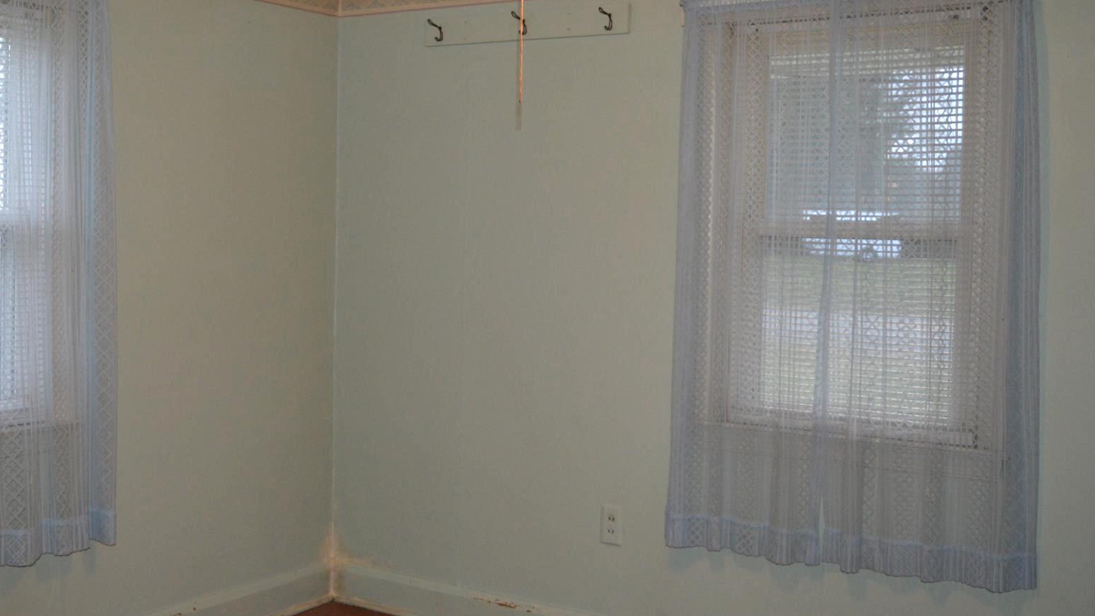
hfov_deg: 46.2
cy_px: 268
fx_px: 1269
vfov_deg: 27.3
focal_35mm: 44
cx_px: 391
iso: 800
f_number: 3.8
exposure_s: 1/60
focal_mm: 21
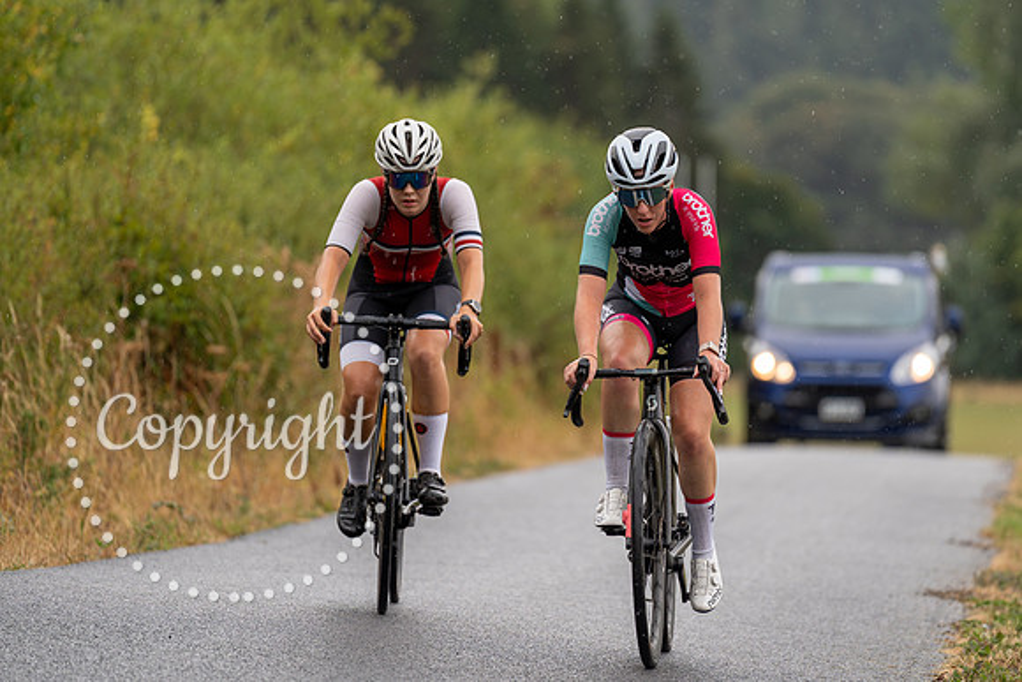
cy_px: 306
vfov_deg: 5.6
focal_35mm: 246
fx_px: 6986
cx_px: 627
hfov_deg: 8.4
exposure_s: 1/1000
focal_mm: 200
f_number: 2.8
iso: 400
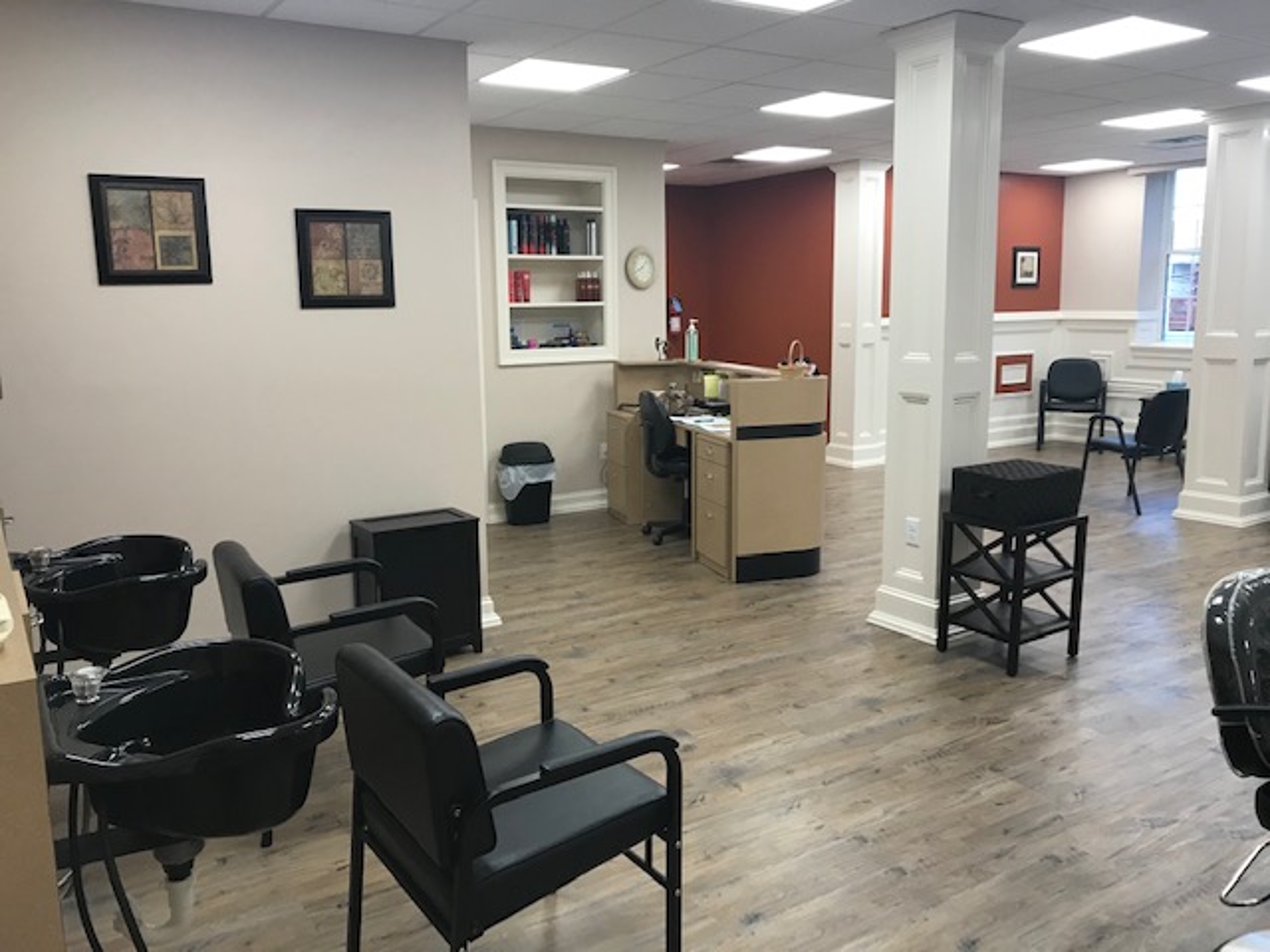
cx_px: 635
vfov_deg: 49.7
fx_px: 1027
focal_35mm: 28
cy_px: 476
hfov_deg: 63.4
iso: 25
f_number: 1.8
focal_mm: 3.99
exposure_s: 1/30
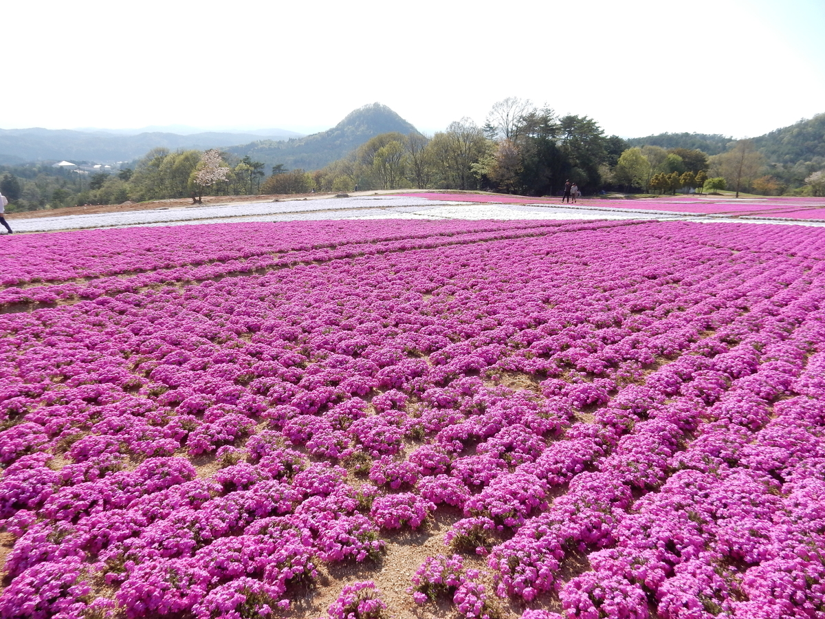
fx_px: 596
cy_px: 310
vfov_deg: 54.9
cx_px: 412
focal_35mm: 25
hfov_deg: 69.4
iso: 125
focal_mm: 4.5
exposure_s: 1/1000
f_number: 3.7
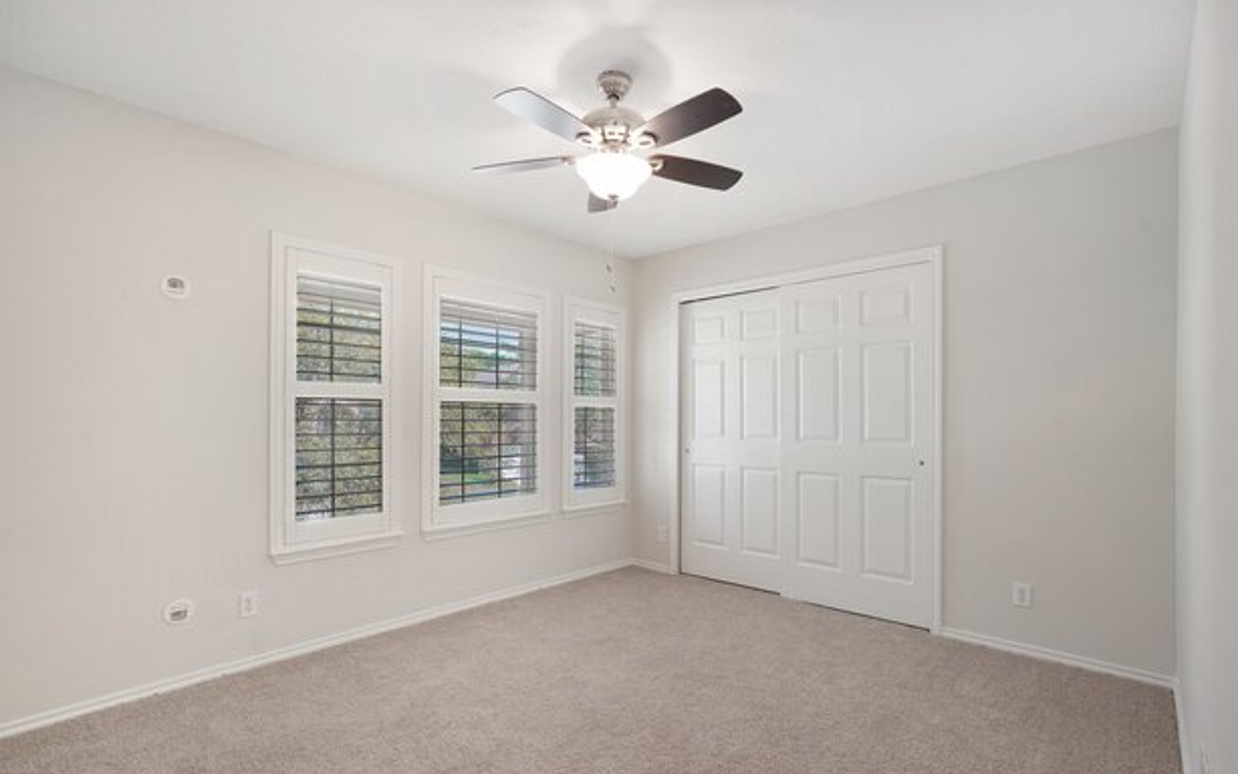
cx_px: 619
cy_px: 418
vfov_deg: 67.9
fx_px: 574
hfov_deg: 94.4
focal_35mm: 17
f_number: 8
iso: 400
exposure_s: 1/10
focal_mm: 16
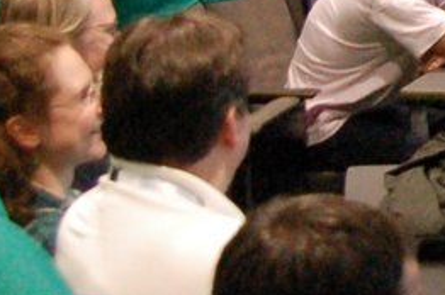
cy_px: -117
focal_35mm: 229
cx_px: 1038
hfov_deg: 8.3
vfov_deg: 5.9
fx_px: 2827
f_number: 2.8
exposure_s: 1/125
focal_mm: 20
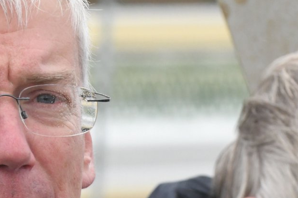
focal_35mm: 641
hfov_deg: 3.2
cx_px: 113
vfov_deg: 2.1
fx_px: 5304
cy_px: 224
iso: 1600
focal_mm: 130
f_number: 8
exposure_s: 1/250
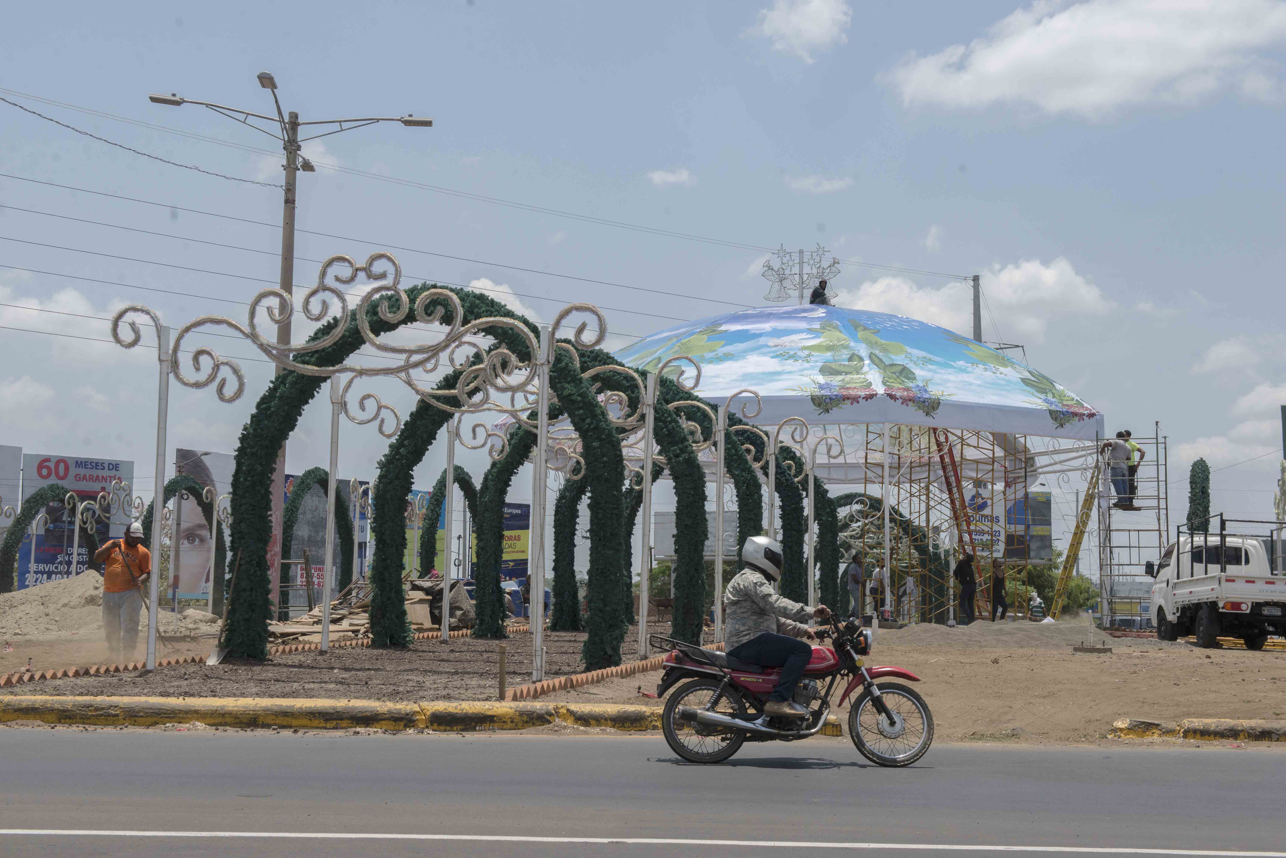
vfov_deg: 28.1
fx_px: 1715
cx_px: 643
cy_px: 429
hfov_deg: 41.1
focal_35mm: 48
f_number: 9
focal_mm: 48
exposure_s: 1/1600
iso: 640
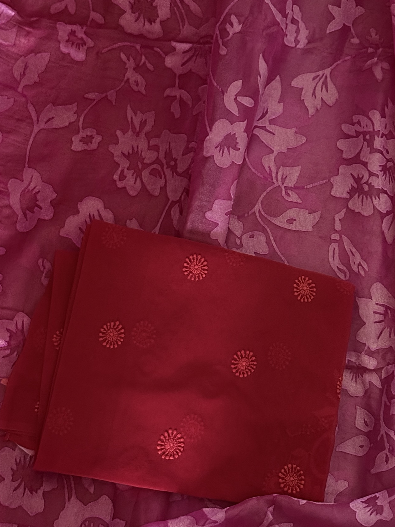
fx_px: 1308
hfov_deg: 17.2
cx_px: 241
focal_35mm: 86
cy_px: 212
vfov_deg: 22.7
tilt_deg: -67.8
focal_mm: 6.76
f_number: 1.78
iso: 500
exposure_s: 1/36
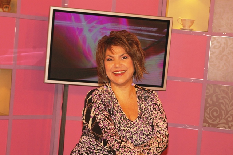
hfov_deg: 22.6
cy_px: 78
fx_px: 582
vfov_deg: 15.2
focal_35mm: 90
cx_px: 116
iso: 400
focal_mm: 60
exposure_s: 1/90
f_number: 8
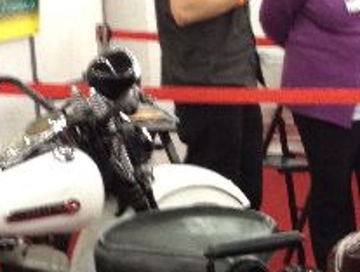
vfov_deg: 10.7
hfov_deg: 14.4
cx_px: 327
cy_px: 361
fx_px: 1406
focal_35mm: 135
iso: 200
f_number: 2.4
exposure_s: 1/20
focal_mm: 4.28
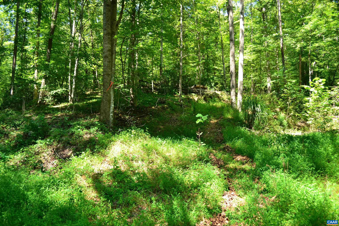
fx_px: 254
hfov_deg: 67.4
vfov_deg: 47.9
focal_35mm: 27
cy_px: 113
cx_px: 170
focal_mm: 18
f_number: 4
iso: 100
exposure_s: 1/60
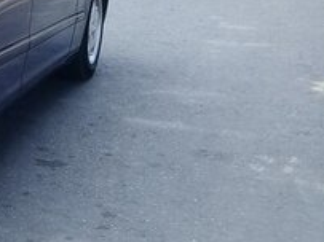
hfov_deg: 17.1
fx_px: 945
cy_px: 26
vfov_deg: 14.5
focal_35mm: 101
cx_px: -198
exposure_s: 1/280
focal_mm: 3.3
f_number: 2.2
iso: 50
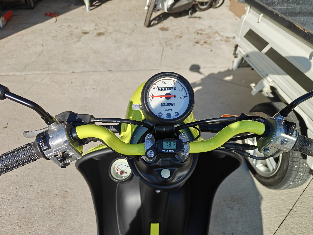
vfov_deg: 56.8
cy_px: 118
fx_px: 217
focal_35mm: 24
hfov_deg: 71.6
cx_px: 156
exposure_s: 1/614
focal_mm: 5.59
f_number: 1.8
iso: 80
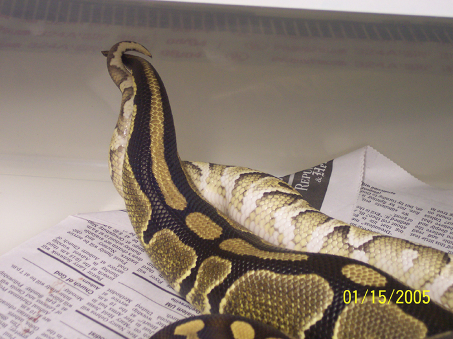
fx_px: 994
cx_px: 226
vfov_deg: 19.4
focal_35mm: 76
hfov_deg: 25.7
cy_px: 170
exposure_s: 1/15
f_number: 3.8
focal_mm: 16
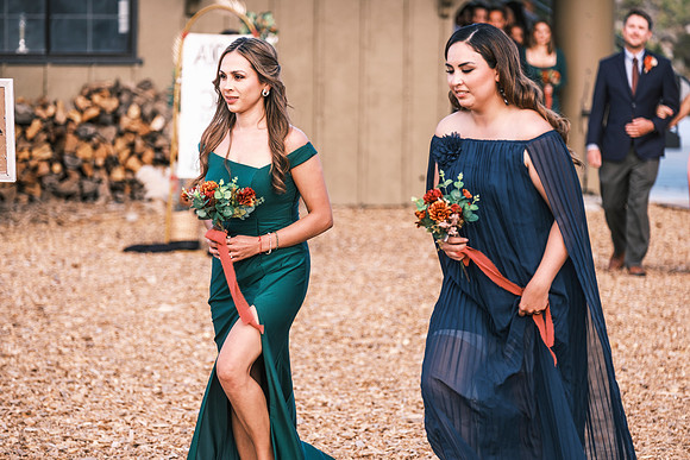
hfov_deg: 12.4
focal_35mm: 166
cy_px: 230
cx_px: 345
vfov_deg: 8.3
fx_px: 3182
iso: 400
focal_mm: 110.6
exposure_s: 1/500
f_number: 2.8
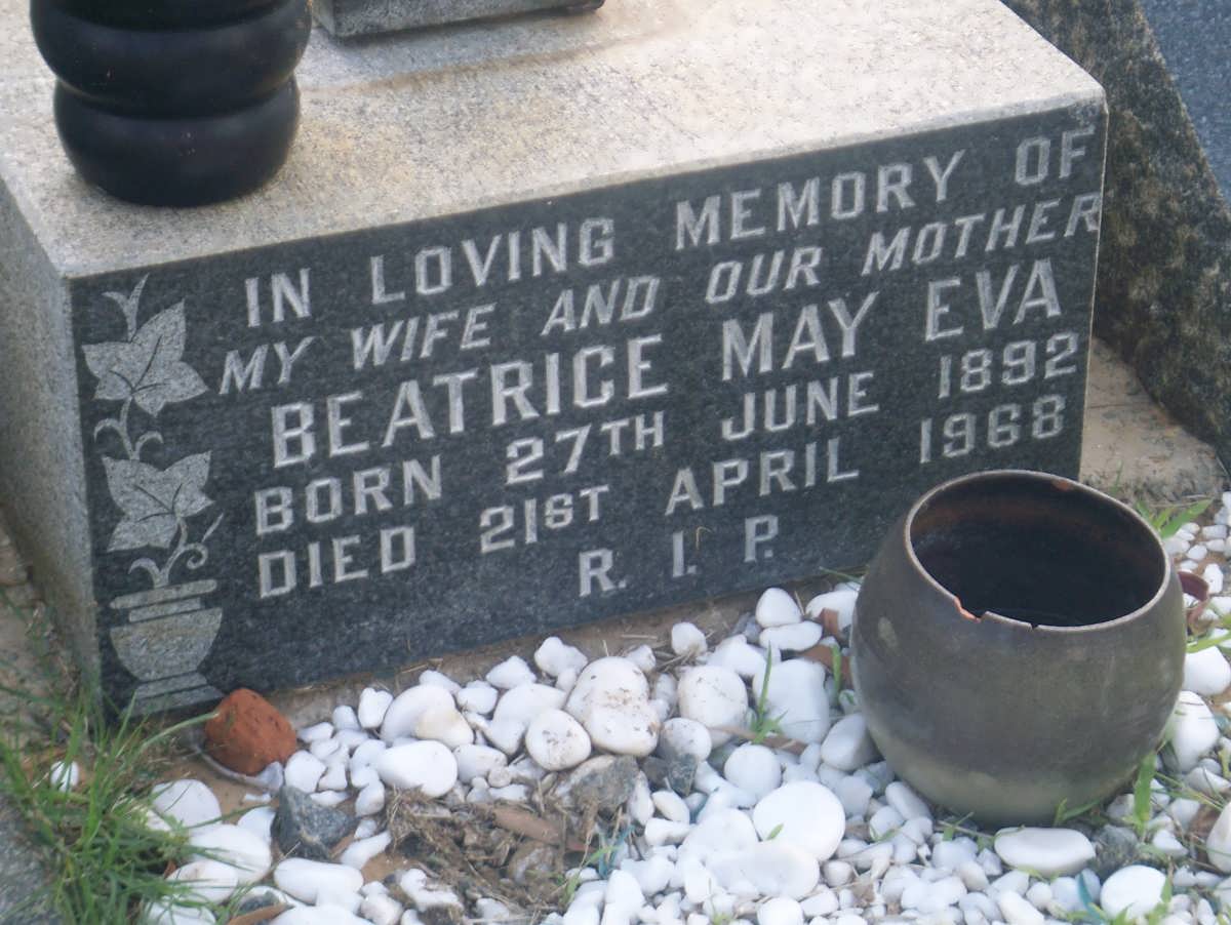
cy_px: 462
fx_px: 4057
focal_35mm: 114
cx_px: 616
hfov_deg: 17.3
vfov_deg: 13.0
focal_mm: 18.9
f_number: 4.4
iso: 100
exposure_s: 1/125
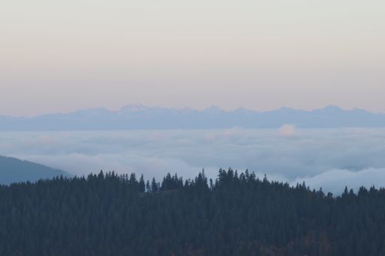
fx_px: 2003
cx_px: 192
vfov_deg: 7.3
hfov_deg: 11.0
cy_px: 128
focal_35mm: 188
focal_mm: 125
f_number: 4.5
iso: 400
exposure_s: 1/250
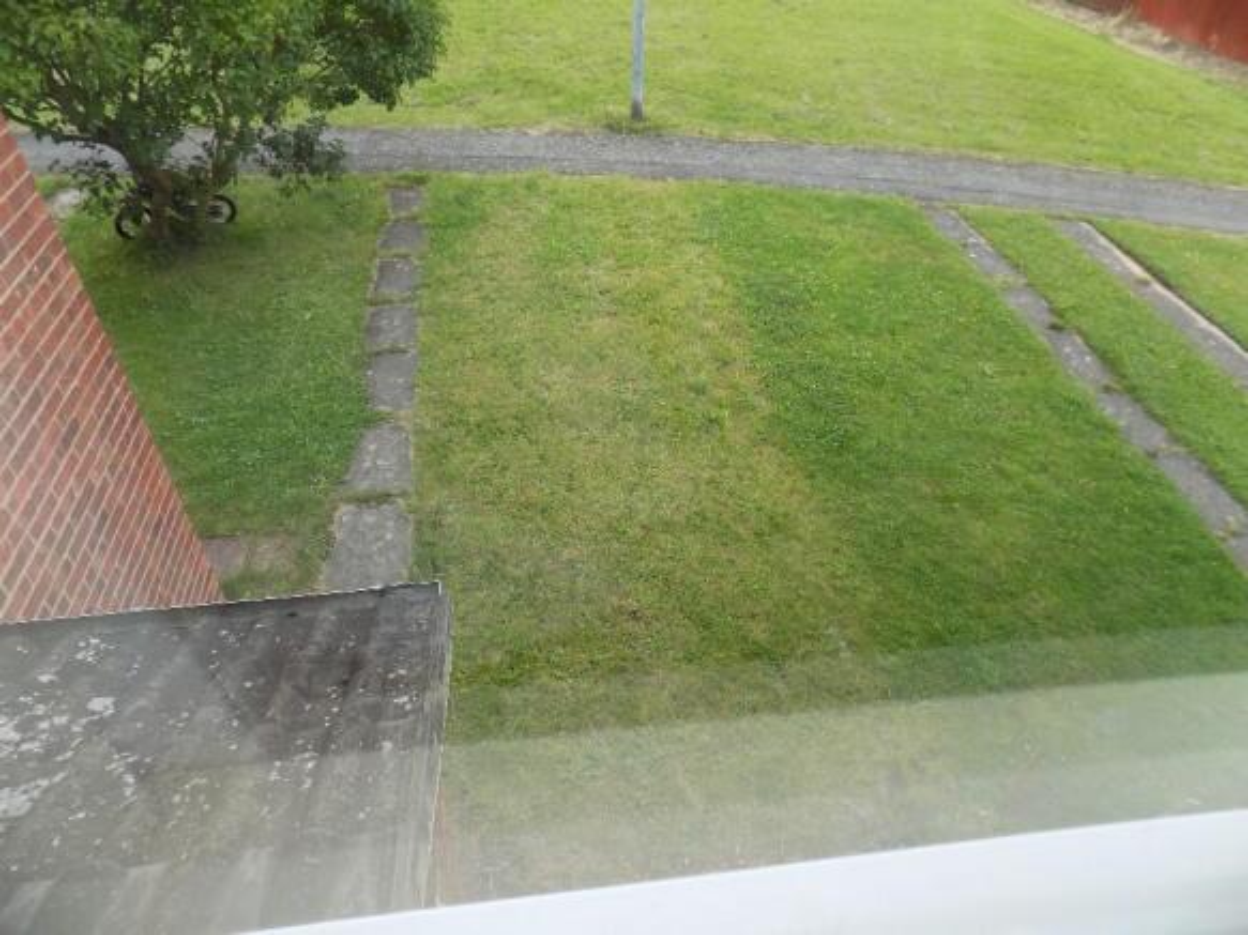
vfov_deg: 58.9
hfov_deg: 73.9
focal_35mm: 23
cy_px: 468
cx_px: 624
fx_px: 829
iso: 80
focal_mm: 4
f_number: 3.1
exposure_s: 1/160
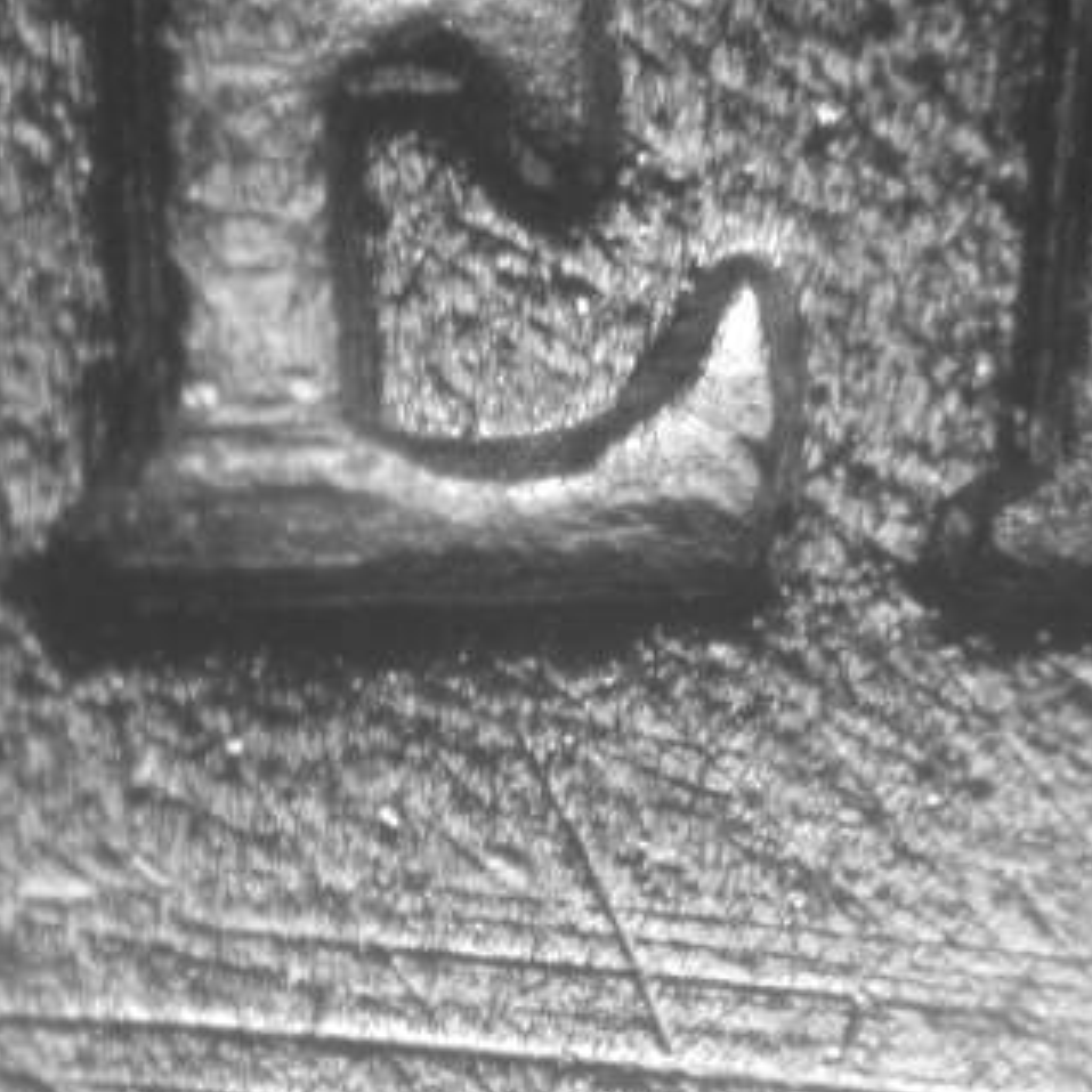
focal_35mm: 273
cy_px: 678
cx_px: 698
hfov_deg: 6.4
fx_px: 9743
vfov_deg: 6.4
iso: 100
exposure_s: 1/14.4
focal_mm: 32
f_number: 5.1
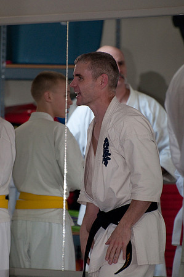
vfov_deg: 4.6
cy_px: 138
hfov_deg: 3.0
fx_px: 3458
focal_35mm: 450
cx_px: 92
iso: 800
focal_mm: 300
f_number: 5.6
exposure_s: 1/200
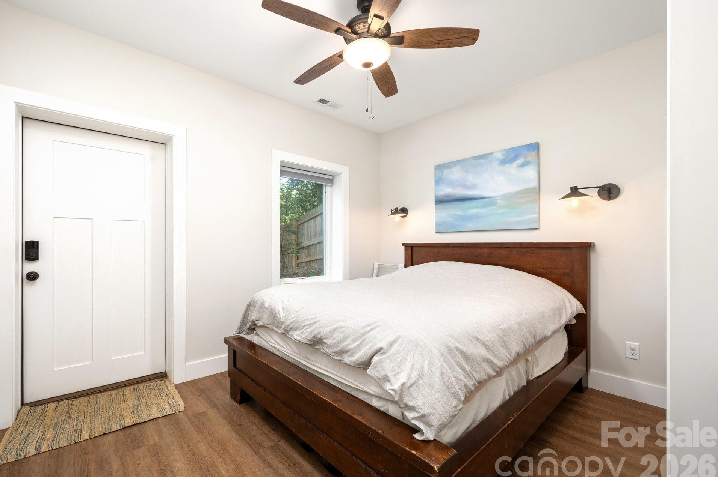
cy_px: 239
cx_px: 336
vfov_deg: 77.2
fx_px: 299
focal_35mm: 15
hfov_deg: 100.3
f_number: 8
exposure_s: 2.5
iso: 200
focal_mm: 14
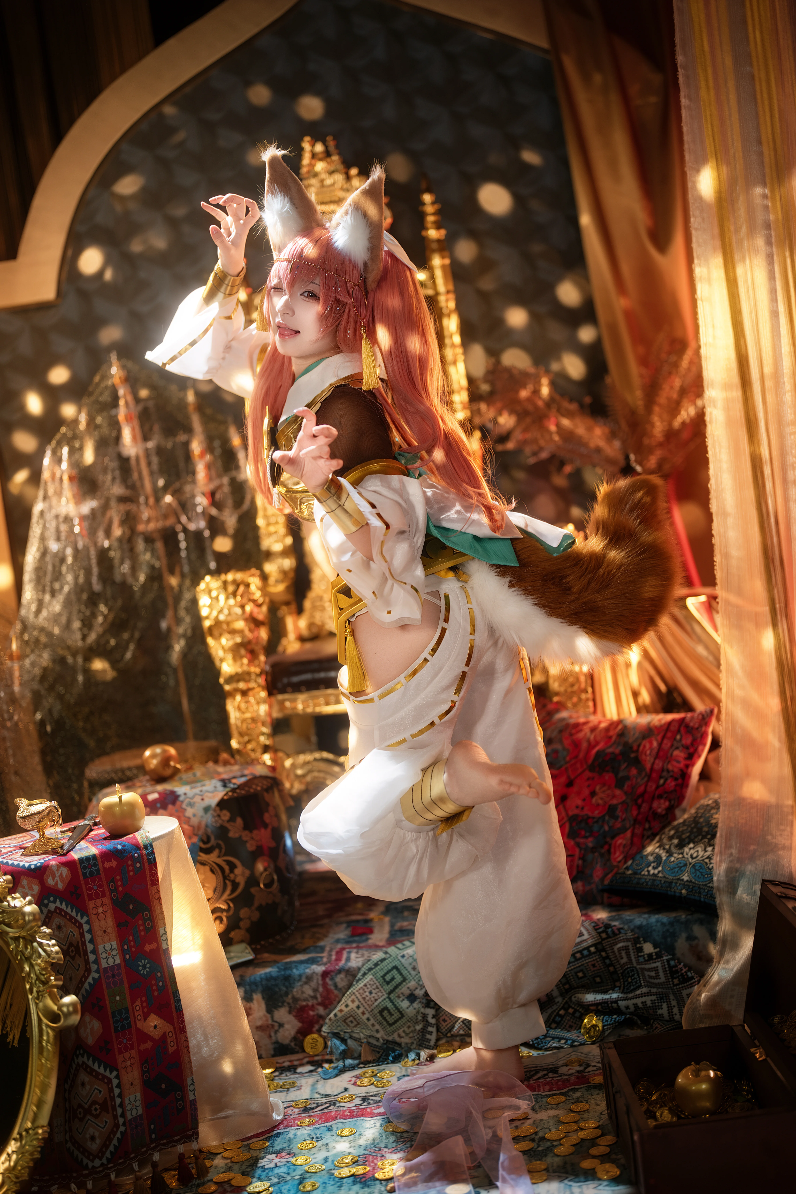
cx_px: 398
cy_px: 597
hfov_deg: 27.0
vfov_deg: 39.6
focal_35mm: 50
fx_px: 1658
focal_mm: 50
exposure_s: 1/125
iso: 160
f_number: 1.2
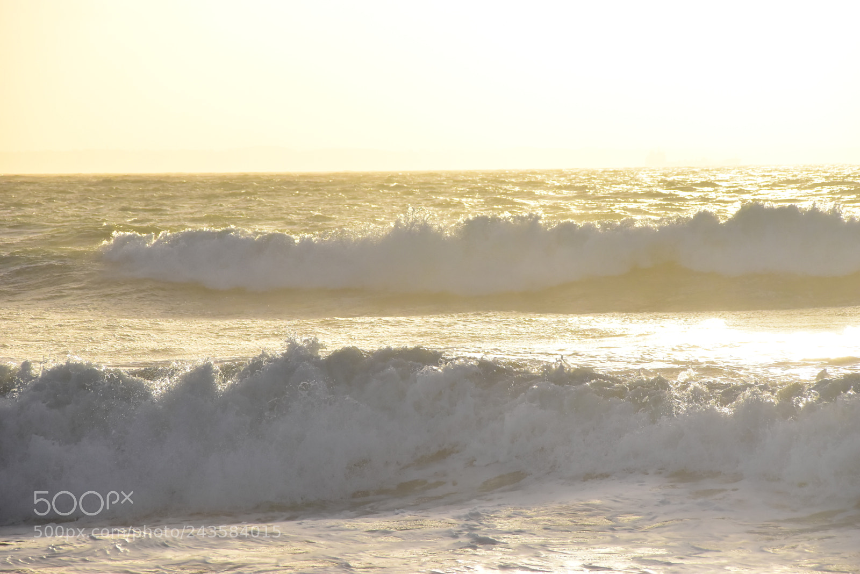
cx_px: 430
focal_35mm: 202
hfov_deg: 10.2
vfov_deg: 6.8
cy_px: 287
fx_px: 4839
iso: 1000
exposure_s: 1/4000
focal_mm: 135
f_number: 10
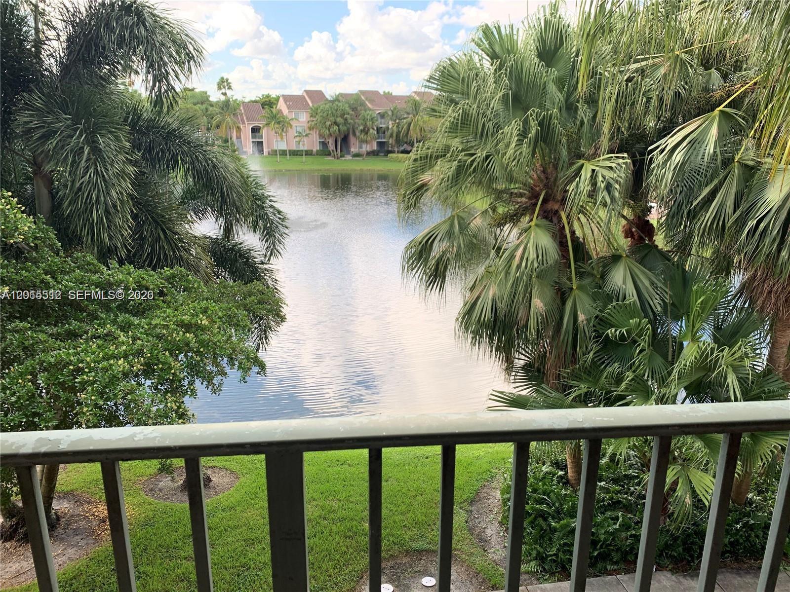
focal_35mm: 26
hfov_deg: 67.3
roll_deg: -0.1
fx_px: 593
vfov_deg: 53.1
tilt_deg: -16.4
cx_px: 395
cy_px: 296
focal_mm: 4.25
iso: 25
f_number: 1.8
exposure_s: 1/363
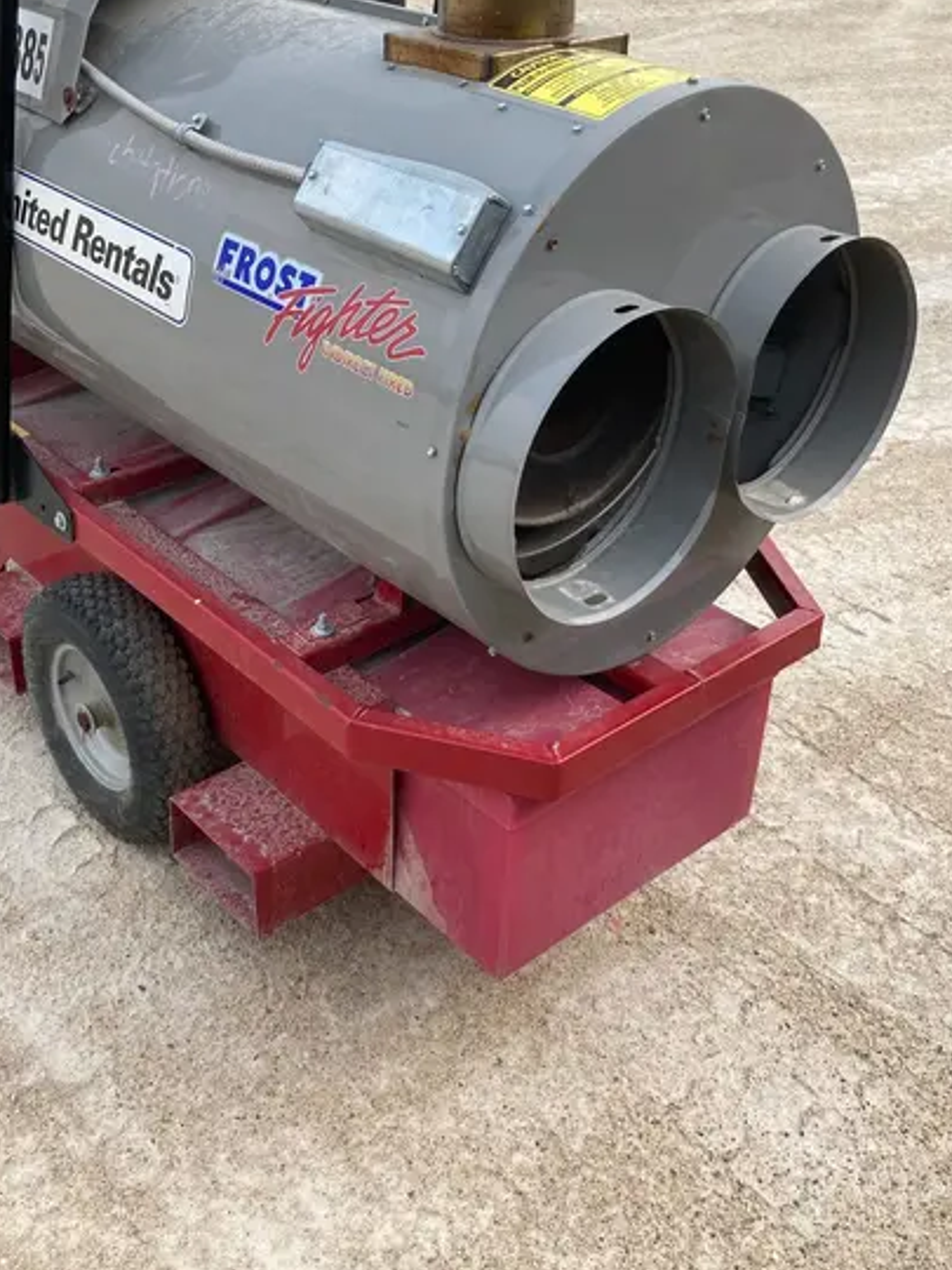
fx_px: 1393
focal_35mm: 38
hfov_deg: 37.6
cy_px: 464
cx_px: 407
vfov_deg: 48.4
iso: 20
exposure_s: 1/440
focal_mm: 3.99
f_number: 1.8
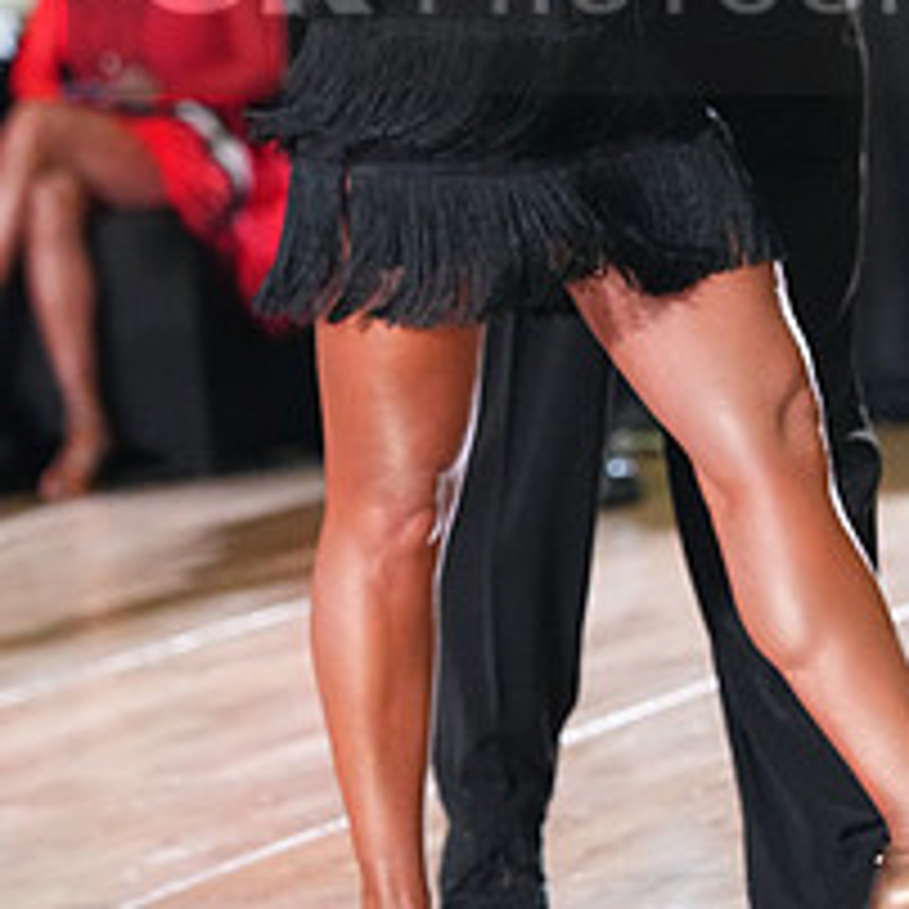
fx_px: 9418
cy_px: -54
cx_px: 691
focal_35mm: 317
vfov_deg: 5.5
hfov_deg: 5.5
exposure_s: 1/400
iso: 8000
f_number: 4
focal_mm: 130
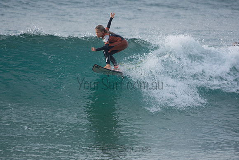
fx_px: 4980
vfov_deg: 1.8
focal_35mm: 750
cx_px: 120
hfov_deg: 2.7
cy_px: 80
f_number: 5.6
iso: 640
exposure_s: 1/2000
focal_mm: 500
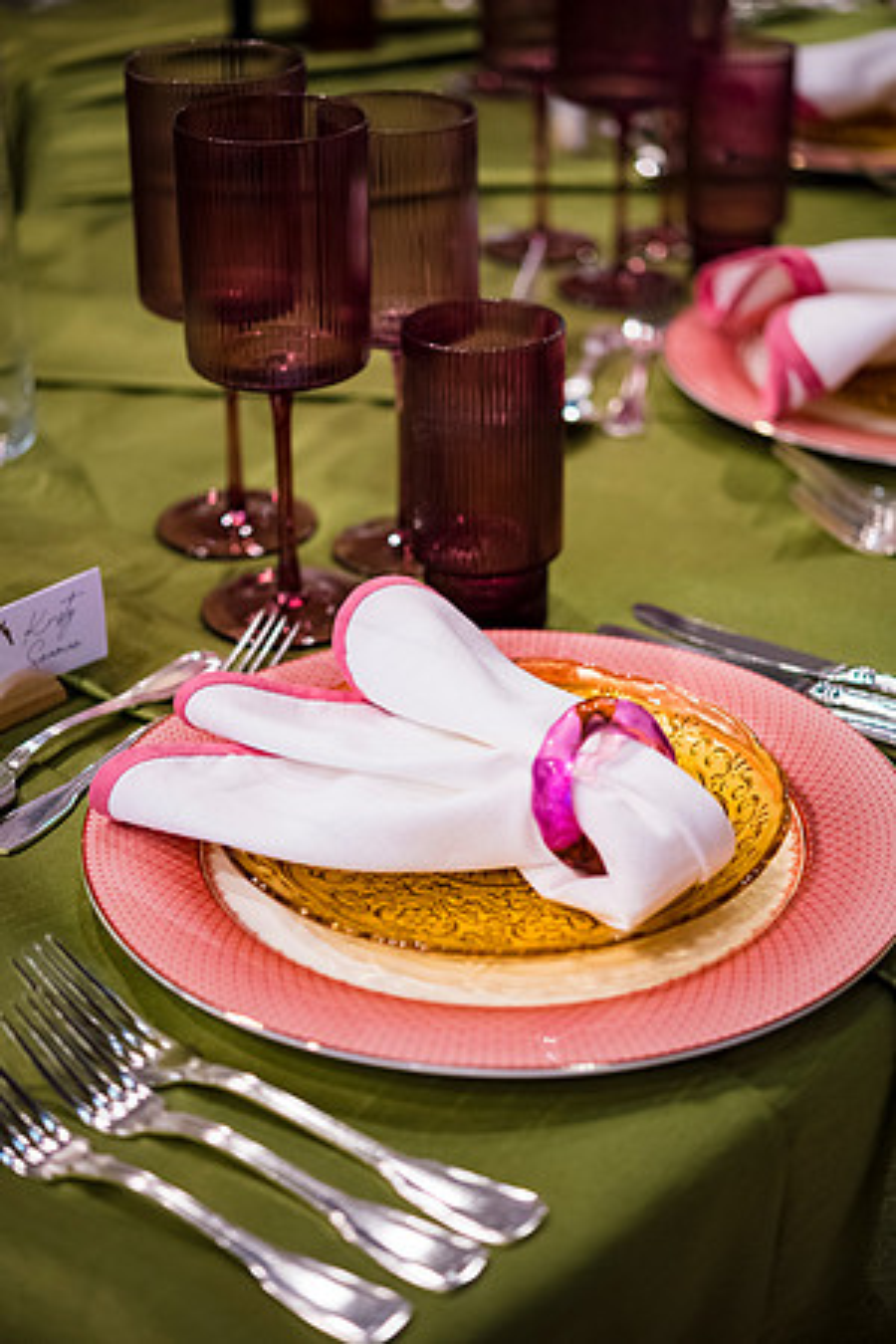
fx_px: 2240
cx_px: 448
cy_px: 672
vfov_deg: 33.4
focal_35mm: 60
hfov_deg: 22.6
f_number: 3.2
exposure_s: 1/160
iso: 640
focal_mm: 60
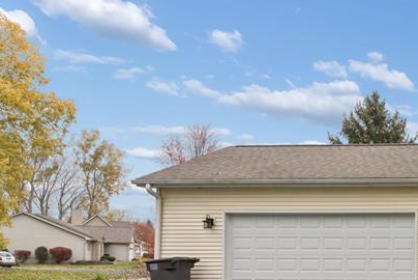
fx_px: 442
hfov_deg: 37.0
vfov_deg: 33.3
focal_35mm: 38
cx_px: 515
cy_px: 253
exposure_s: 1/250
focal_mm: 15
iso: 400
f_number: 8
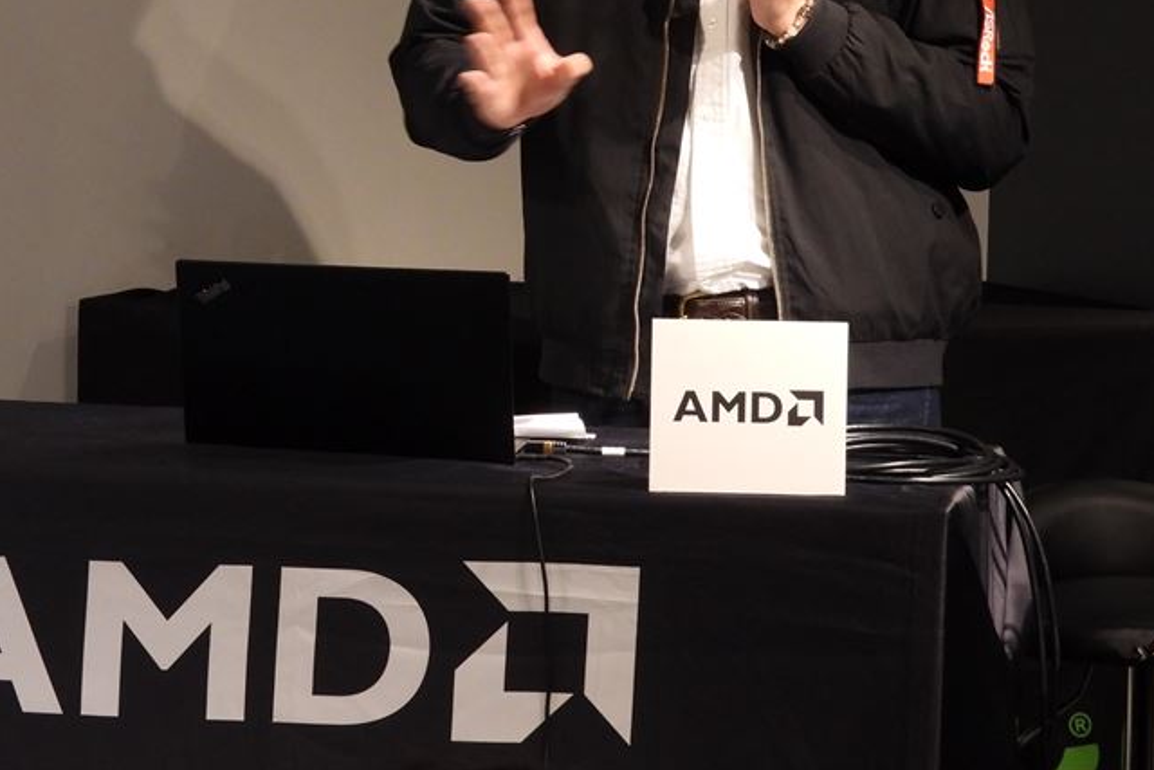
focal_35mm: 208
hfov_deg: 9.9
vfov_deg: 6.6
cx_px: 256
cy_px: 79
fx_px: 6669
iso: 400
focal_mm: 22.3
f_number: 4
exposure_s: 1/30
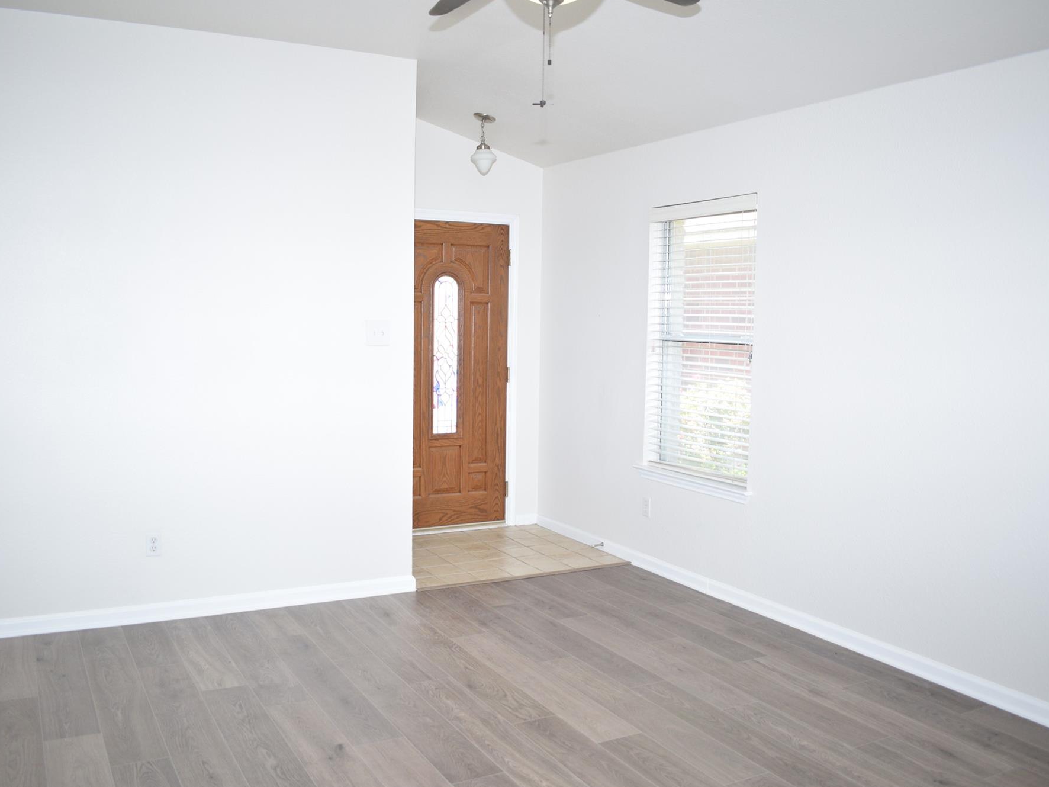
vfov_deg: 46.8
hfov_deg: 59.9
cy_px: 395
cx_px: 487
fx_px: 909
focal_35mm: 30
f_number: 4
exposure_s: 1/60
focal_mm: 18
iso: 450
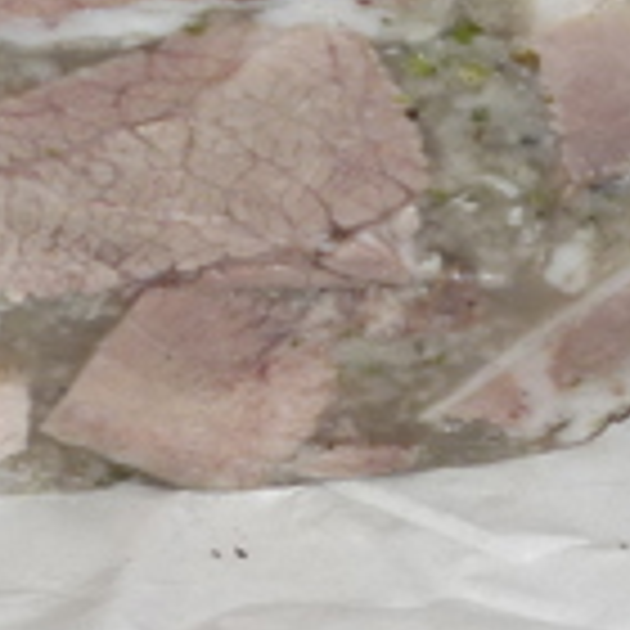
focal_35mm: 139
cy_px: 344
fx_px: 2862
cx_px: 180
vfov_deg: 12.6
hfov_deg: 12.5
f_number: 4
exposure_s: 1/30
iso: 100
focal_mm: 5.2
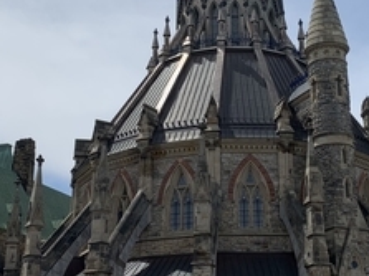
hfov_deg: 27.7
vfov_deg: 20.9
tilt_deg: +21.0
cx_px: 225
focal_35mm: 70
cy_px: 102
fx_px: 746
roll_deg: +1.0
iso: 25
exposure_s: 1/5405
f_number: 1.8
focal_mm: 4.25
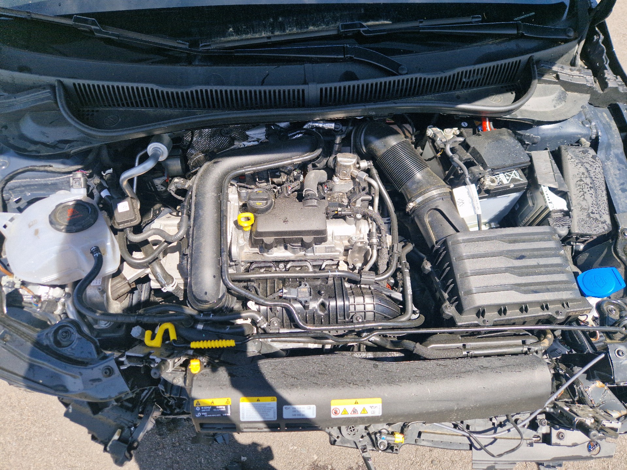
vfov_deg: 58.9
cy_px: 235
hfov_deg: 73.9
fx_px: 417
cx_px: 314
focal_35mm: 23
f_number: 1.8
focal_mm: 5.4
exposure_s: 1/769
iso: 50
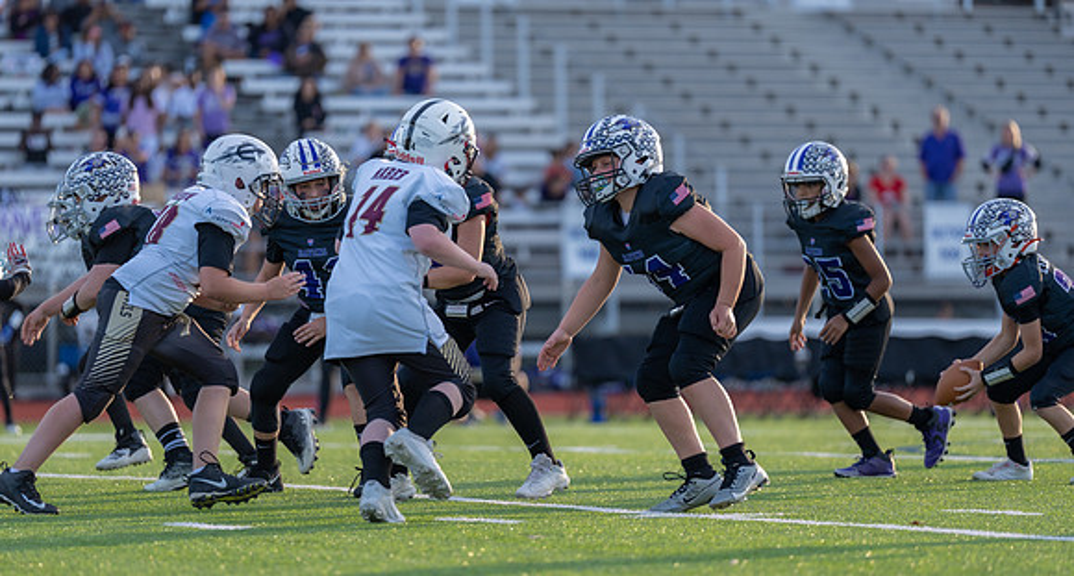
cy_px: 289
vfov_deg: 5.1
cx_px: 511
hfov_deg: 9.6
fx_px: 6426
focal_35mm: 228
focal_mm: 200
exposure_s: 1/1250
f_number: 2.8
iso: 250
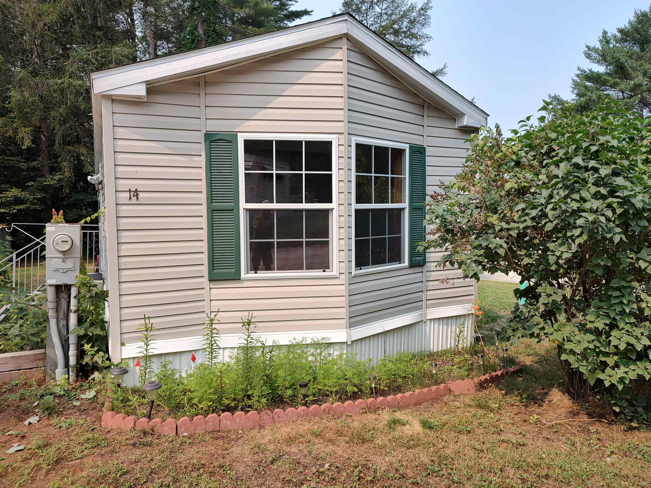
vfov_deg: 56.8
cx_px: 326
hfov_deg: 71.6
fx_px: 451
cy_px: 244
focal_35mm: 24
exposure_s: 1/429
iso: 100
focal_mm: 5.88
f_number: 1.9
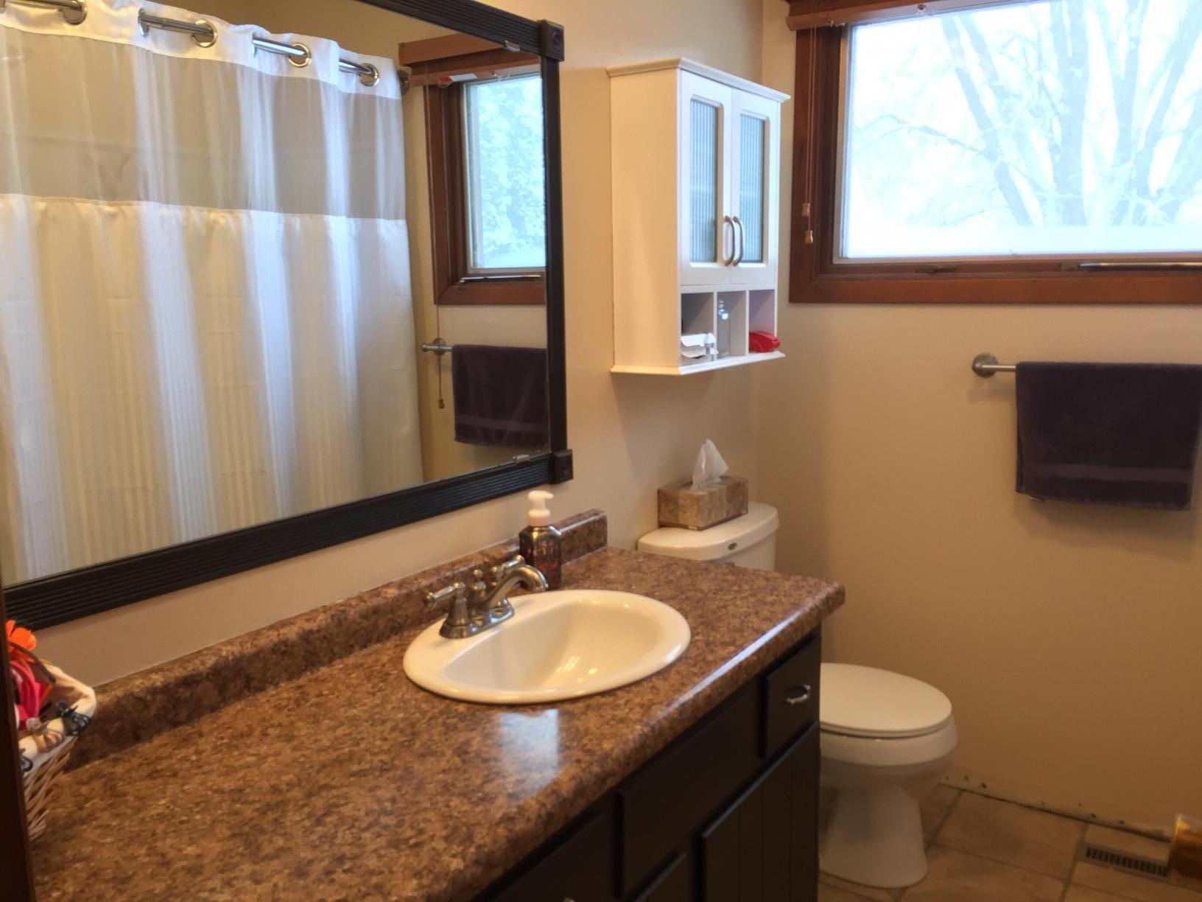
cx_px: 601
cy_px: 451
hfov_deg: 61.7
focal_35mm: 29
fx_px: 1007
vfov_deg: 48.2
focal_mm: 4.15
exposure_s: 1/30
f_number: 2.2
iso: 50
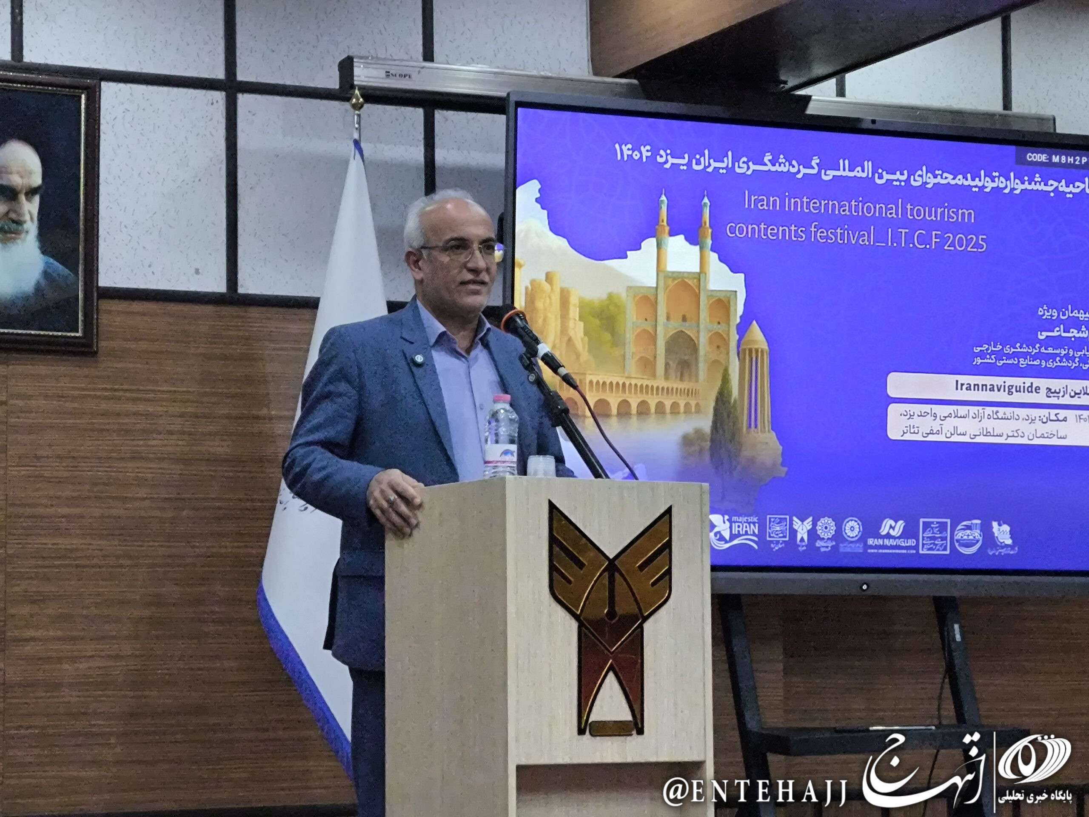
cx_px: 544
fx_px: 2989
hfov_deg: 20.7
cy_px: 408
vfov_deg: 15.6
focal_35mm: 95
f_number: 1.9
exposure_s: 1/50
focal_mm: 7.1
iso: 320
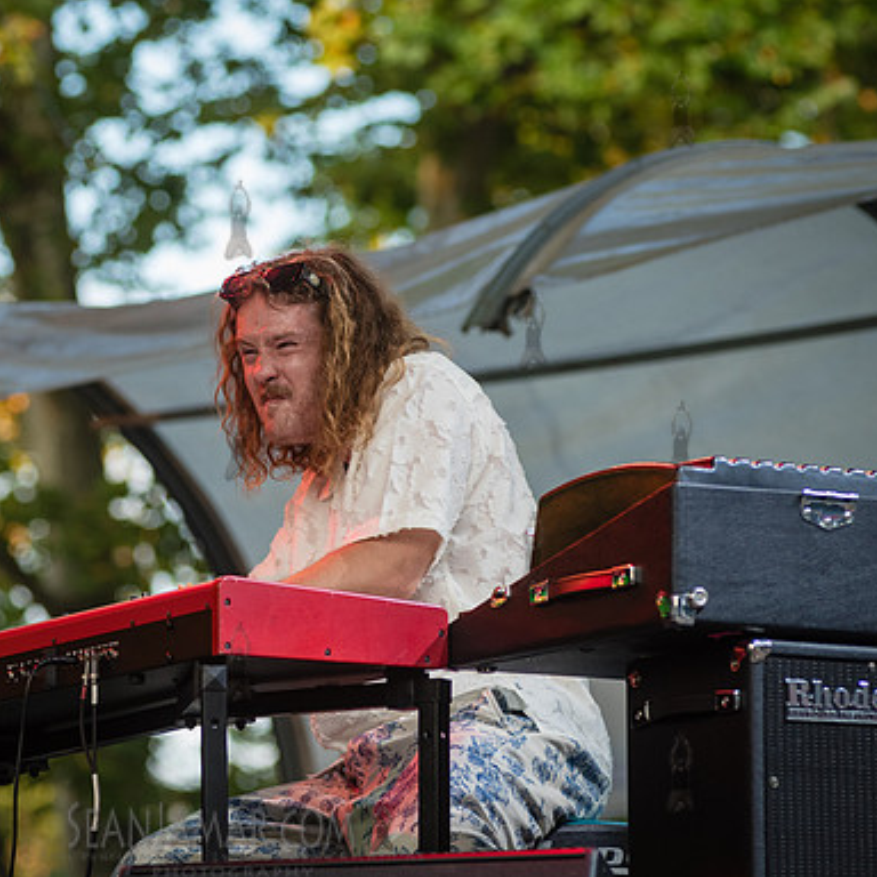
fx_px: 5962
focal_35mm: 208
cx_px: 304
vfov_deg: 8.4
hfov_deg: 8.4
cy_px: 405
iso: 1000
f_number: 4
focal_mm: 135
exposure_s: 1/500
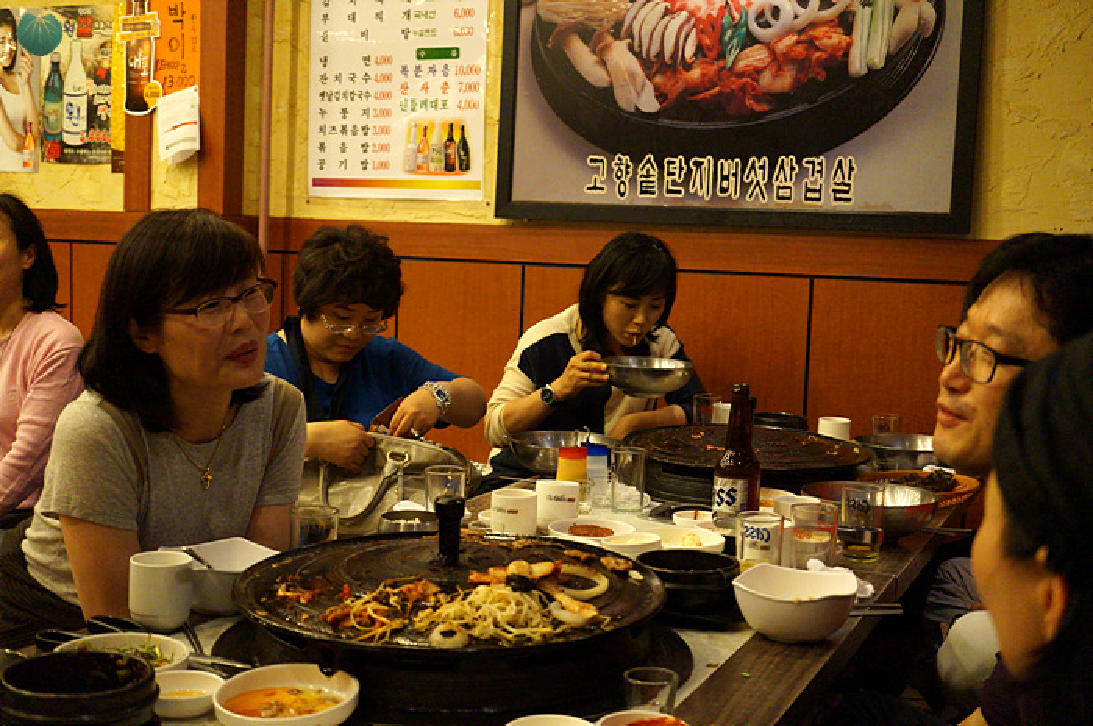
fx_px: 1365
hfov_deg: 43.6
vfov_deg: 29.8
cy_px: 363
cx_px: 546
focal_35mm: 45
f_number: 3.5
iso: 3200
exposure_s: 1/160
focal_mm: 30
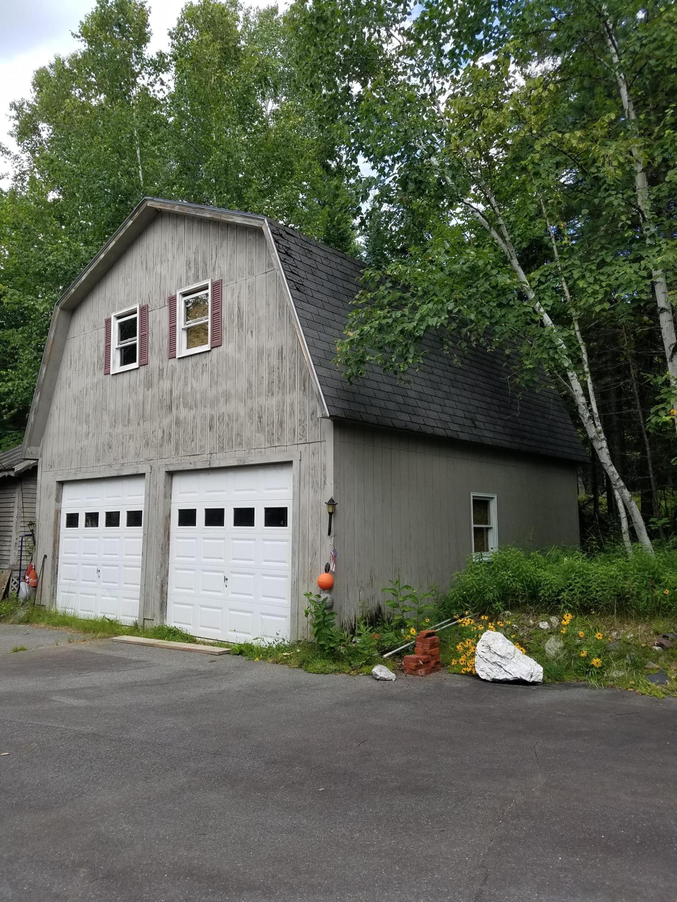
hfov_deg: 53.1
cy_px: 451
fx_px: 678
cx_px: 338
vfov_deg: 67.3
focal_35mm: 26
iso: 50
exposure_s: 1/1040
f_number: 1.7
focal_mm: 4.2
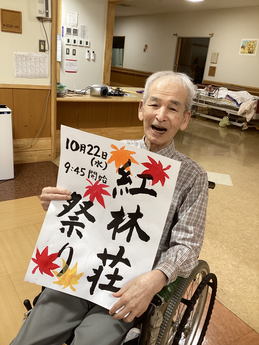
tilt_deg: -19.9
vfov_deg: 58.3
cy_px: 172
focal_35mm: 31
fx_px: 309
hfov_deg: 45.4
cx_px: 130
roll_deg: -6.0
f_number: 2.4
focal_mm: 3.3
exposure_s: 1/60
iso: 125
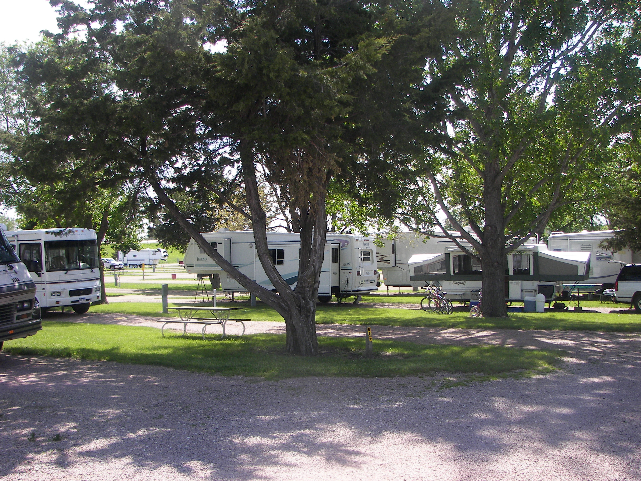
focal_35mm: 36
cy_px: 240
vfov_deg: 39.7
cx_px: 320
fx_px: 667
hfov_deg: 51.4
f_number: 2.8
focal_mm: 6
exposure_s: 1/500
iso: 64
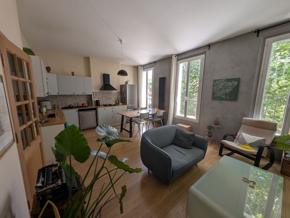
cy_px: 109
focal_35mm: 12
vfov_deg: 94.7
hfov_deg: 110.4
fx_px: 101
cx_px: 145
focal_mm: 2.23
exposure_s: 1/47.6
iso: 37
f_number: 1.95
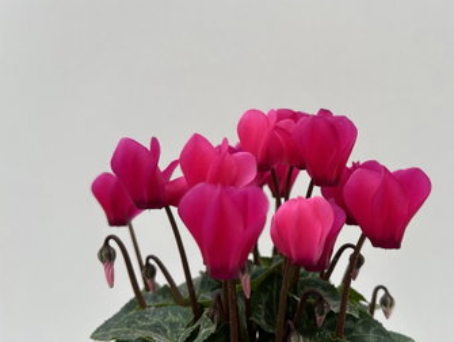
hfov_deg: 57.9
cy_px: 191
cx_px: 270
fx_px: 407
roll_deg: -0.6
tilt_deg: -9.3
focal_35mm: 31
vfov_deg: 45.4
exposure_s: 1/121
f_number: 1.5
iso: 40
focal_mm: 5.7
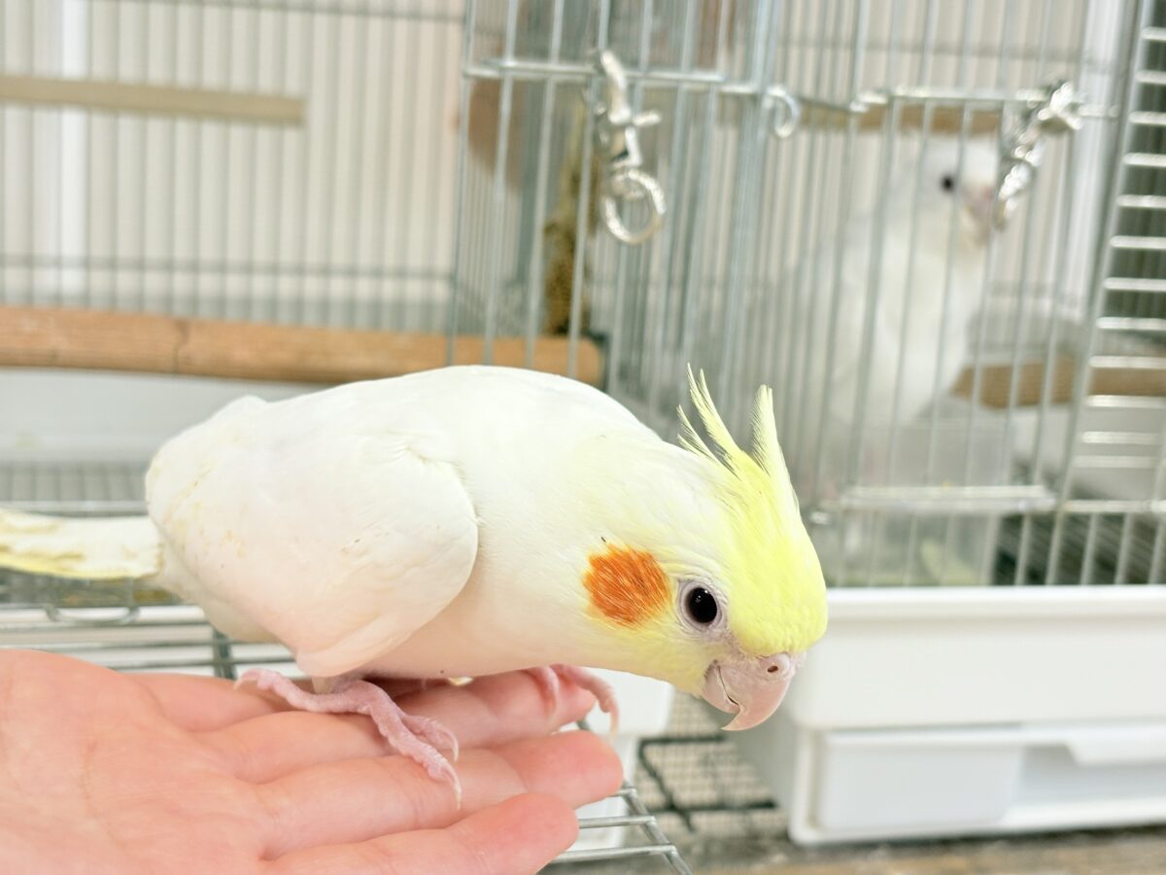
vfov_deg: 28.0
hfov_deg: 36.8
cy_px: 438
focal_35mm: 52
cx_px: 583
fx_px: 1752
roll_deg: -4.2
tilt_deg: -13.1
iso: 64
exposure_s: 1/50
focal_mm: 5.96
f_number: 1.6
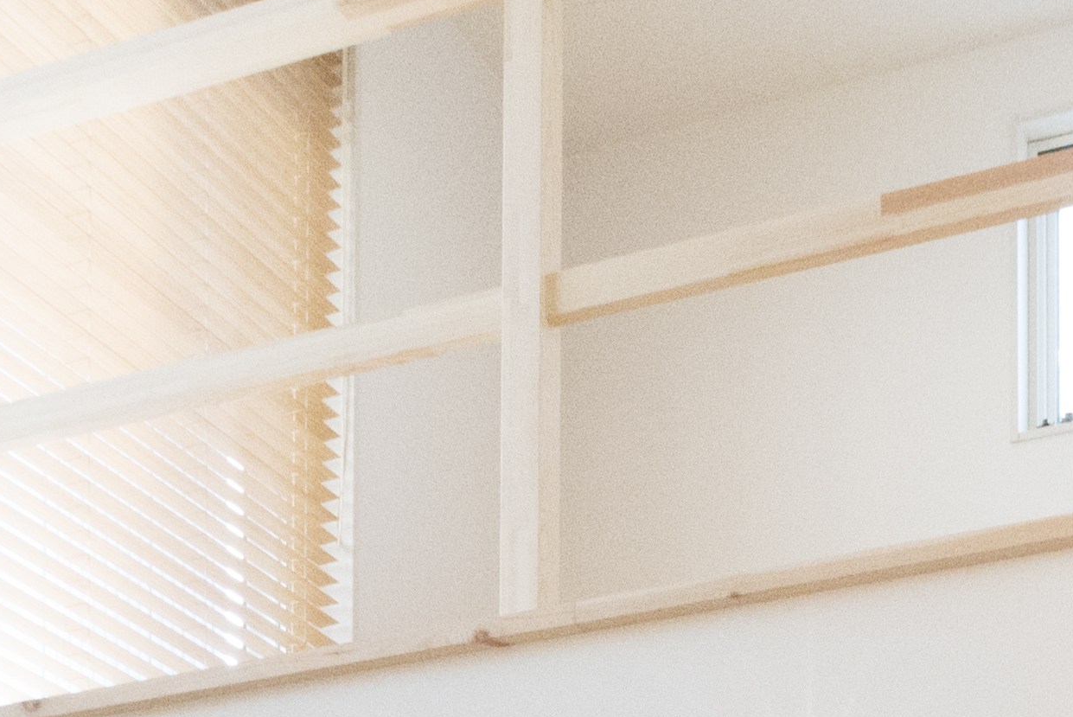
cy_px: 1571
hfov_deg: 24.2
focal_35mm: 83
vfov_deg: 13.4
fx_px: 2475
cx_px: 806
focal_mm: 14
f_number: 13
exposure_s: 1/100
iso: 3200
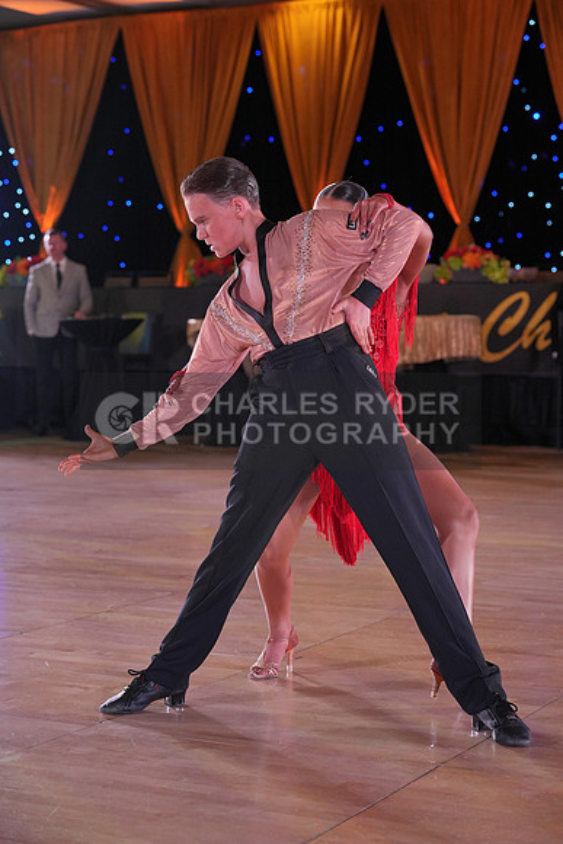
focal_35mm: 74
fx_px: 1735
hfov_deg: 18.4
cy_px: 422
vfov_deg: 27.3
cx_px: 282
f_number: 4
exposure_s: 1/400
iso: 1600
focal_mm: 74
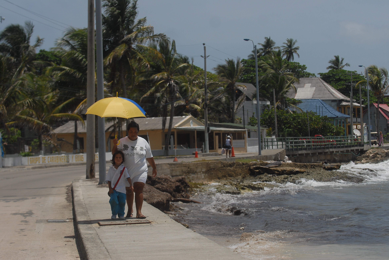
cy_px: 130
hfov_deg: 19.4
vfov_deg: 13.1
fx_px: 1136
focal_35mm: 105
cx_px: 194
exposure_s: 1/4000
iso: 200
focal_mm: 70
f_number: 4
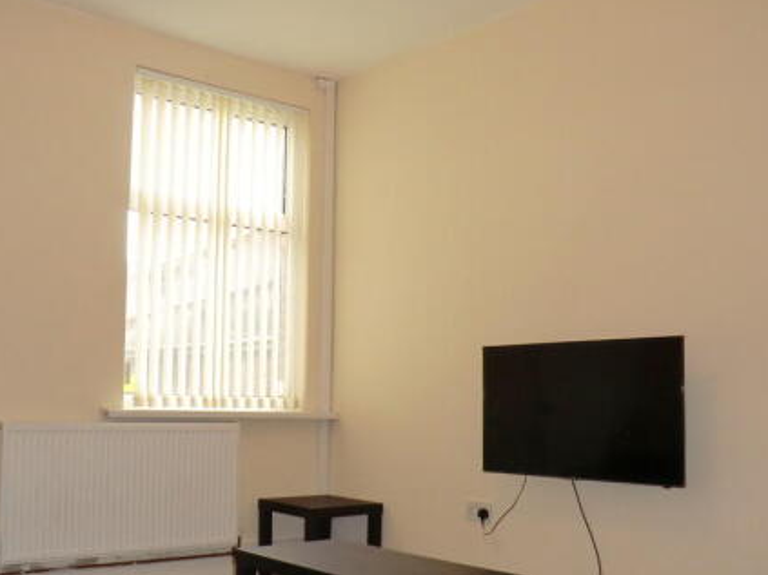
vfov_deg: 35.7
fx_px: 887
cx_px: 259
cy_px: 362
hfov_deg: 46.1
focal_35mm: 40
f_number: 3.5
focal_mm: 5.2
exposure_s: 1/60
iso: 320
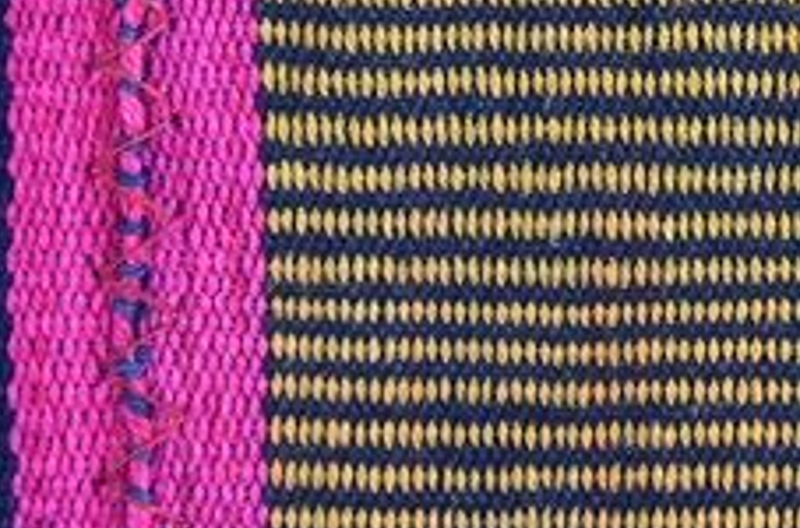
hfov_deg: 3.8
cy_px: -266
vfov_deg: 2.5
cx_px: 996
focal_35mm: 548
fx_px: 12138
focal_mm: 105
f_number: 8
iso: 800
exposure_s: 1/50
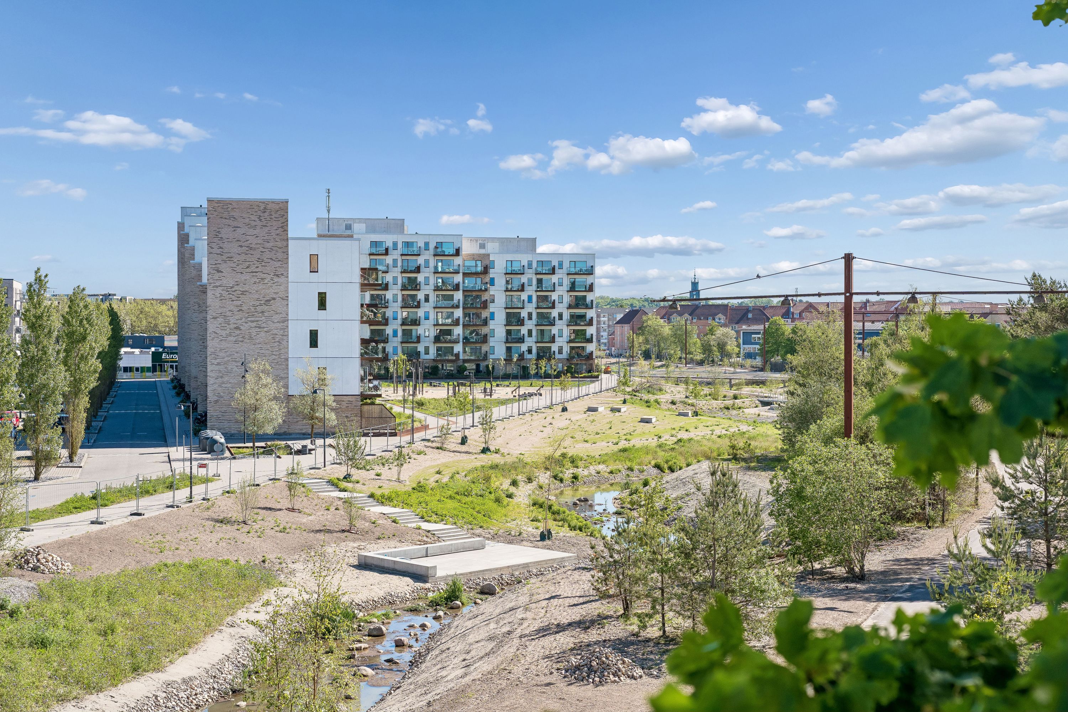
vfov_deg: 26.5
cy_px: 356
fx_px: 1513
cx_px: 534
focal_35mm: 51
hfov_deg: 38.9
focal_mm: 51
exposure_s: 1/1250
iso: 400
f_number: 5.6
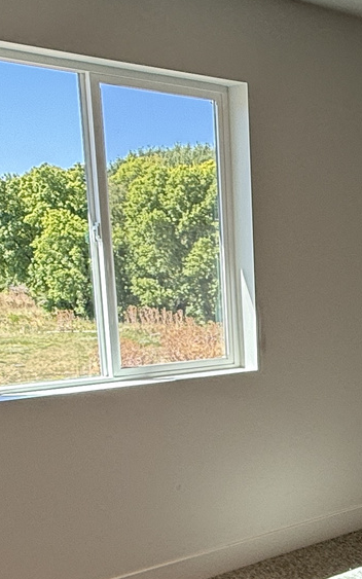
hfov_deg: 22.4
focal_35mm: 54
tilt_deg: -13.2
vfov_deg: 36.4
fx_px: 852
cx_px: 414
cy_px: 454
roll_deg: -1.6
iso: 64
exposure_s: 1/135
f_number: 2.2
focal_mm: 2.22
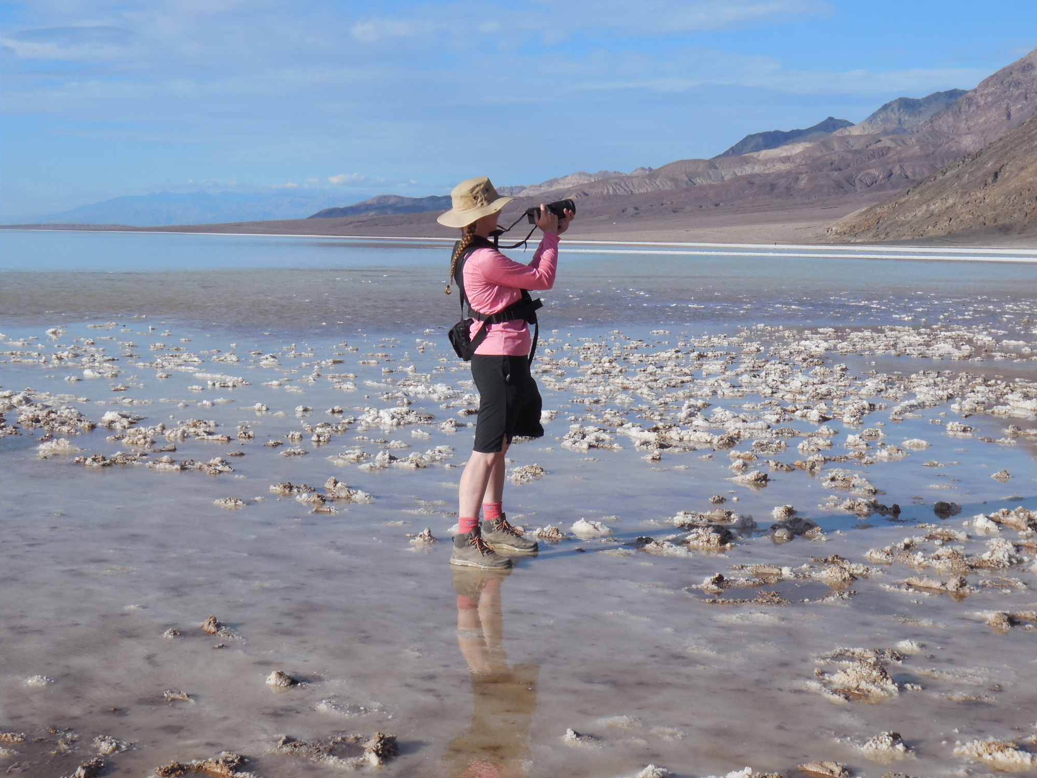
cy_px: 388
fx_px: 1708
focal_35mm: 57
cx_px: 525
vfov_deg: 25.7
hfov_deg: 33.8
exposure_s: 1/1000
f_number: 5.2
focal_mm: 10
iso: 125
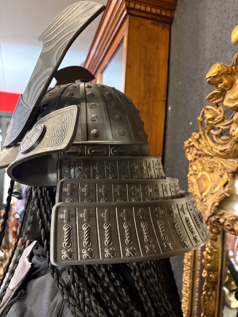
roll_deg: -2.4
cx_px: 119
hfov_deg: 53.1
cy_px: 158
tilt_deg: -1.2
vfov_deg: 67.3
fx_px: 238
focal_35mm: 26
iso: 640
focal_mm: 5.96
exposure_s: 1/25
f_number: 1.6
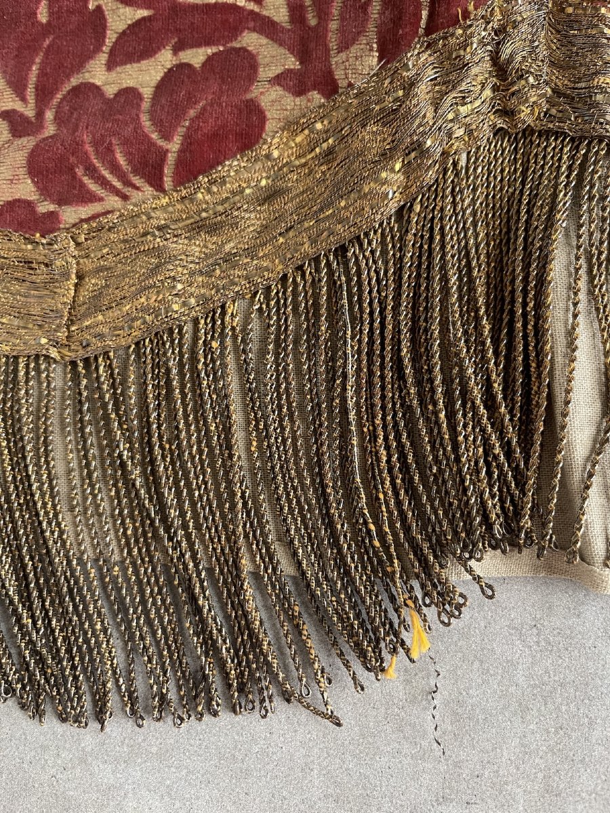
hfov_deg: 54.9
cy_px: 406
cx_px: 305
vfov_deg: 69.4
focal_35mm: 25
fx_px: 587
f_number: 1.6
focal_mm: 5.1
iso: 250
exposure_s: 1/60
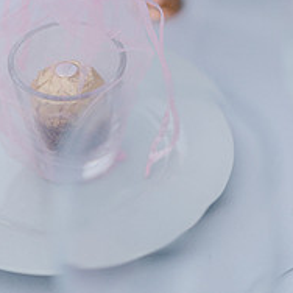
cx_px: 105
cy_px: 81
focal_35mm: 173
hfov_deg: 10.1
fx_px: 1657
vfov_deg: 10.1
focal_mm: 85
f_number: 2
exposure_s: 1/2000
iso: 500
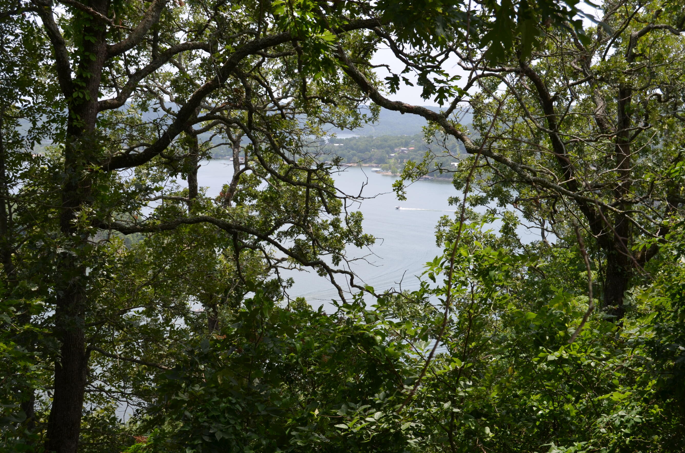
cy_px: 235
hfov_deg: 36.9
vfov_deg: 24.9
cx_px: 364
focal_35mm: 54
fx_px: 1025
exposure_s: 1/250
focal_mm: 32
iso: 110
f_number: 8
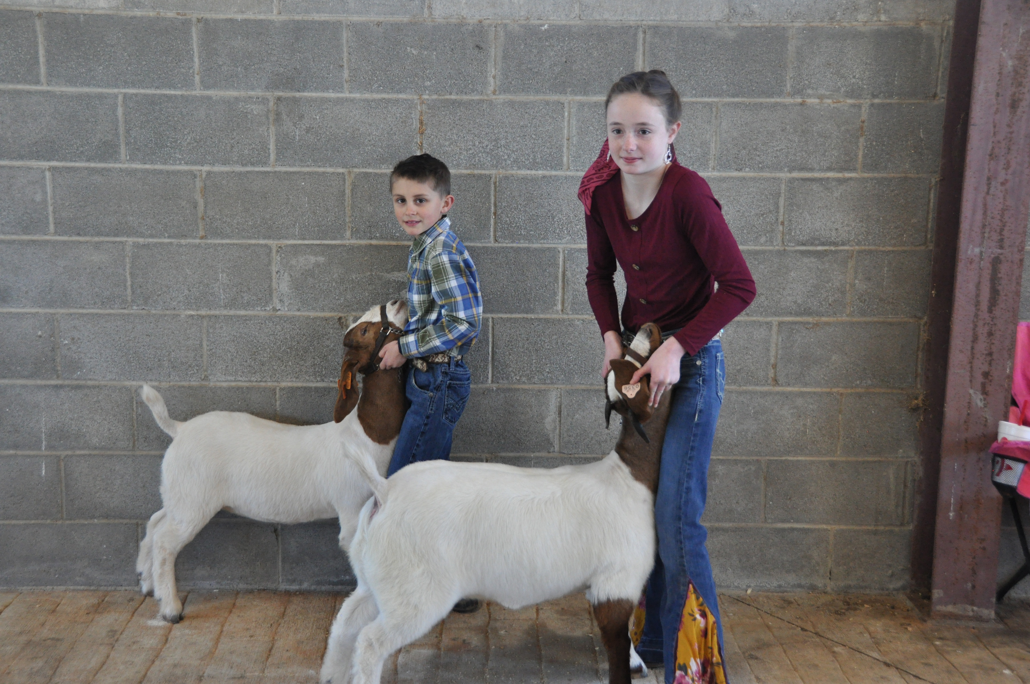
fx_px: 1372
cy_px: 342
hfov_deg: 41.2
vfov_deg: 28.0
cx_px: 515
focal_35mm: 48
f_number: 4
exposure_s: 1/250
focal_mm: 32
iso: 1000
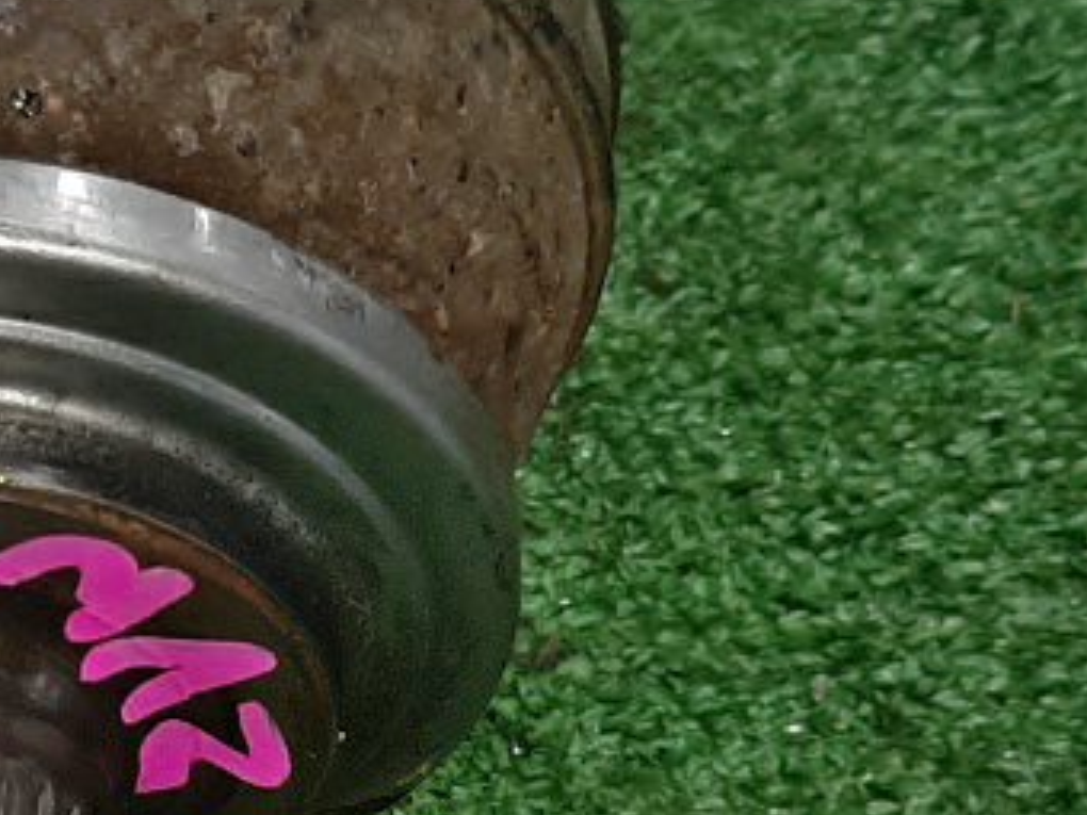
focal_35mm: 110
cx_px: -208
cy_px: 860
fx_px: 3454
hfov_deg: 17.1
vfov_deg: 13.2
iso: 102
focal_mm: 3.93
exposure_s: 1/60
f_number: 1.7
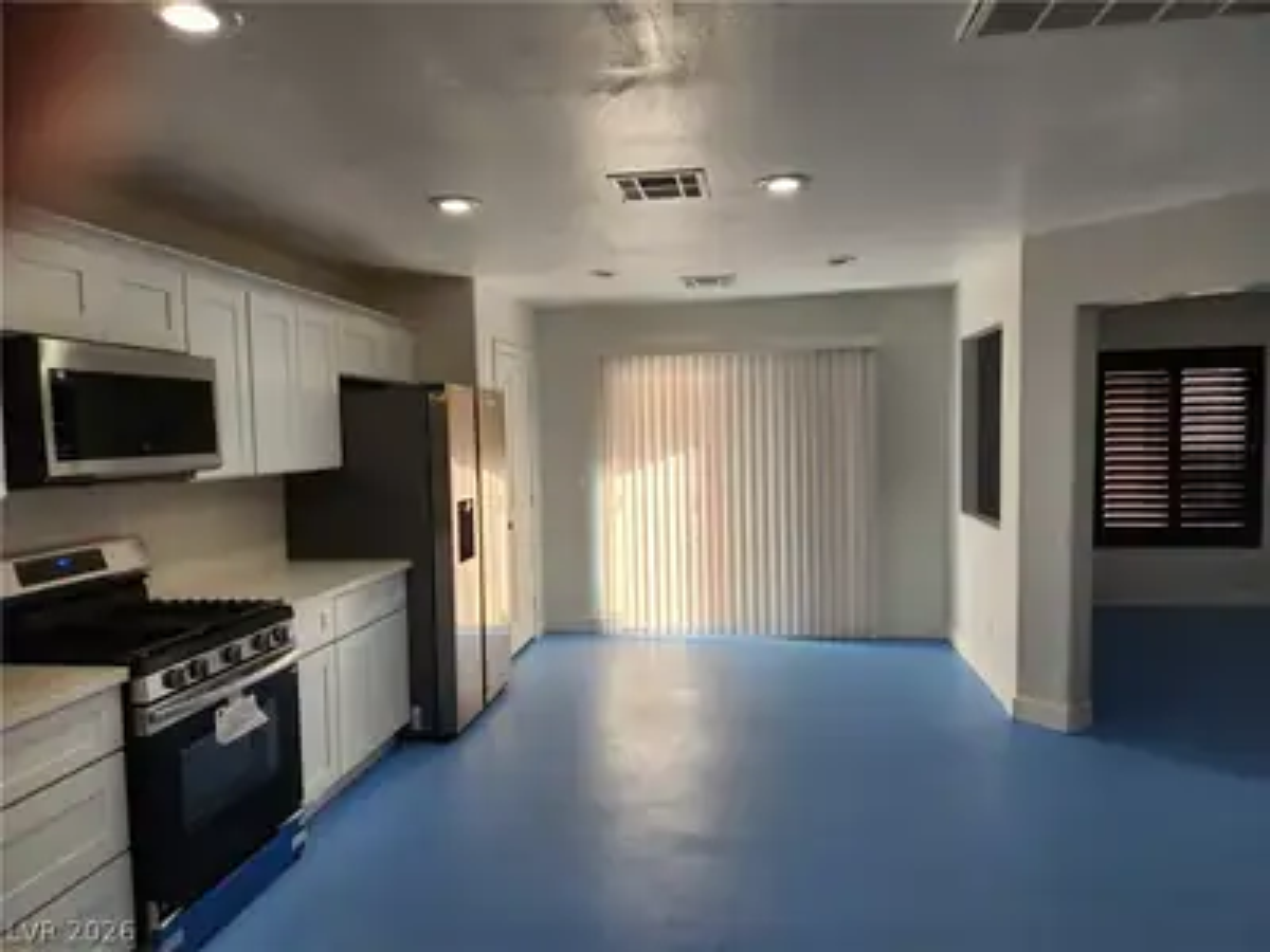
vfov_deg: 58.9
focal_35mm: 23
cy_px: 476
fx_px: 844
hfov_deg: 73.9
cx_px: 635
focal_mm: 5.4
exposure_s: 1/120
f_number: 1.8
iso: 64
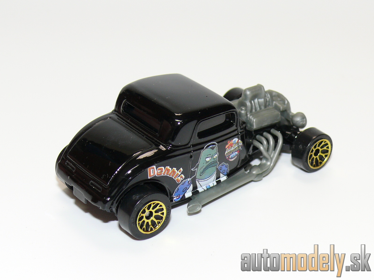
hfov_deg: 22.0
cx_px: 187
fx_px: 962
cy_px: 140
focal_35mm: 89
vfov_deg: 16.6
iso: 100
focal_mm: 12.5
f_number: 4
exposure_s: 1/30
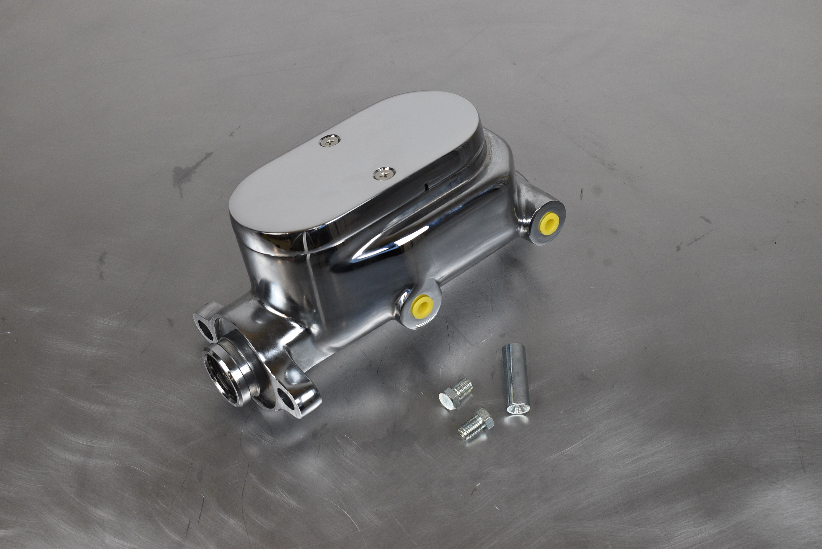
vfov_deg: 25.8
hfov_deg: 37.8
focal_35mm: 52
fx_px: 1200
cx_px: 411
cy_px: 274
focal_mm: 35
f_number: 7.1
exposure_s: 1/200
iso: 1250
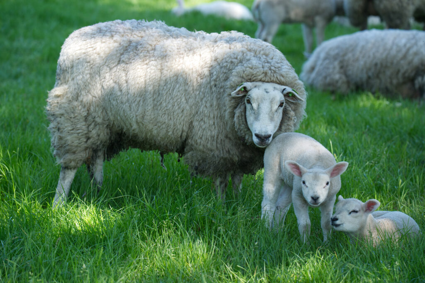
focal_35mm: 220
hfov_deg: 9.4
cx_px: 212
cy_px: 142
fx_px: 2596
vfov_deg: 6.2
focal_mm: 220
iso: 640
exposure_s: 1/400
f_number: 5.6
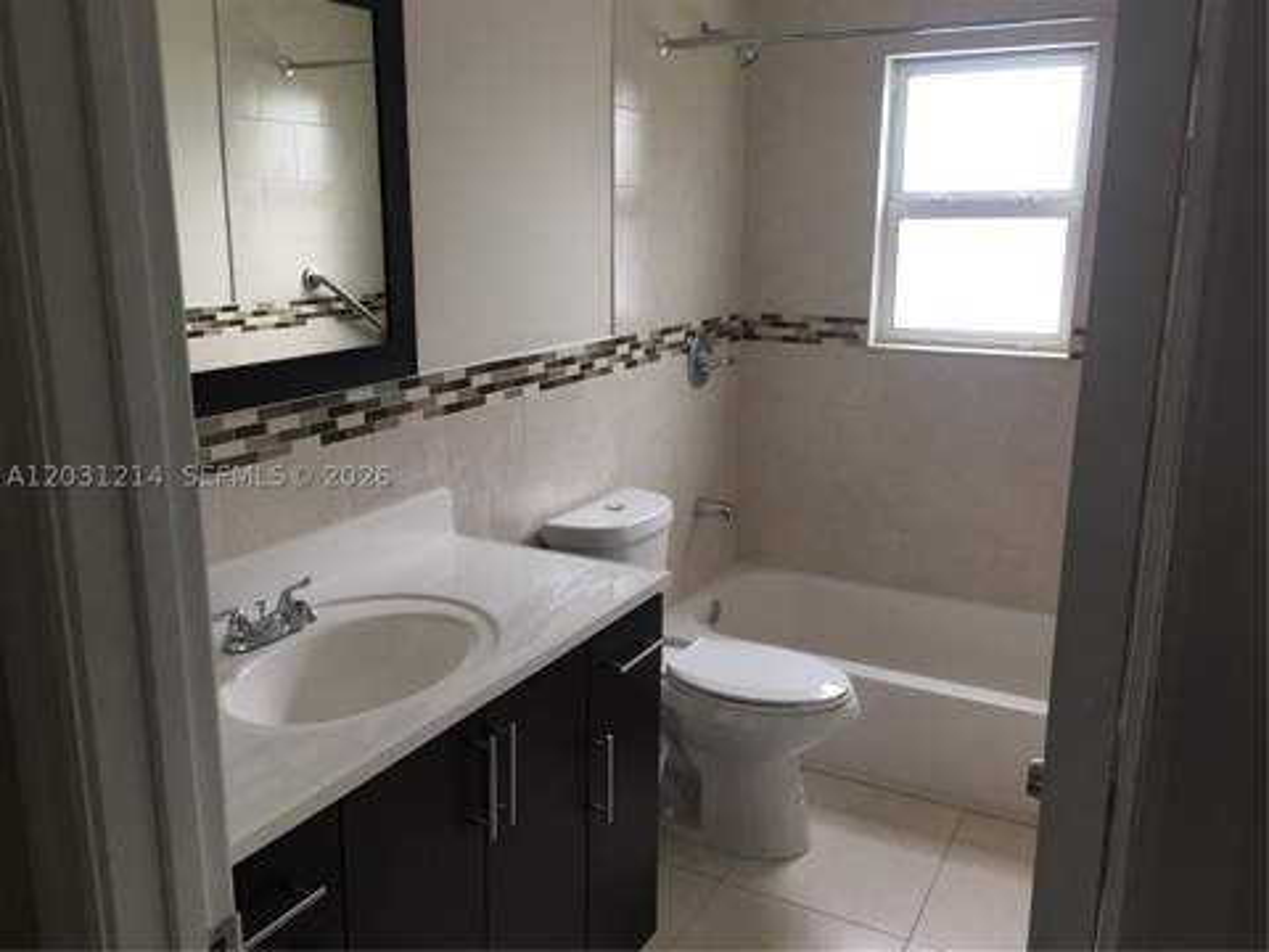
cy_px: 476
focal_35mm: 29
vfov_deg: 48.2
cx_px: 634
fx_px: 1063
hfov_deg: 61.7
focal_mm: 4.15
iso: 40
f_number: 2.2
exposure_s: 1/30
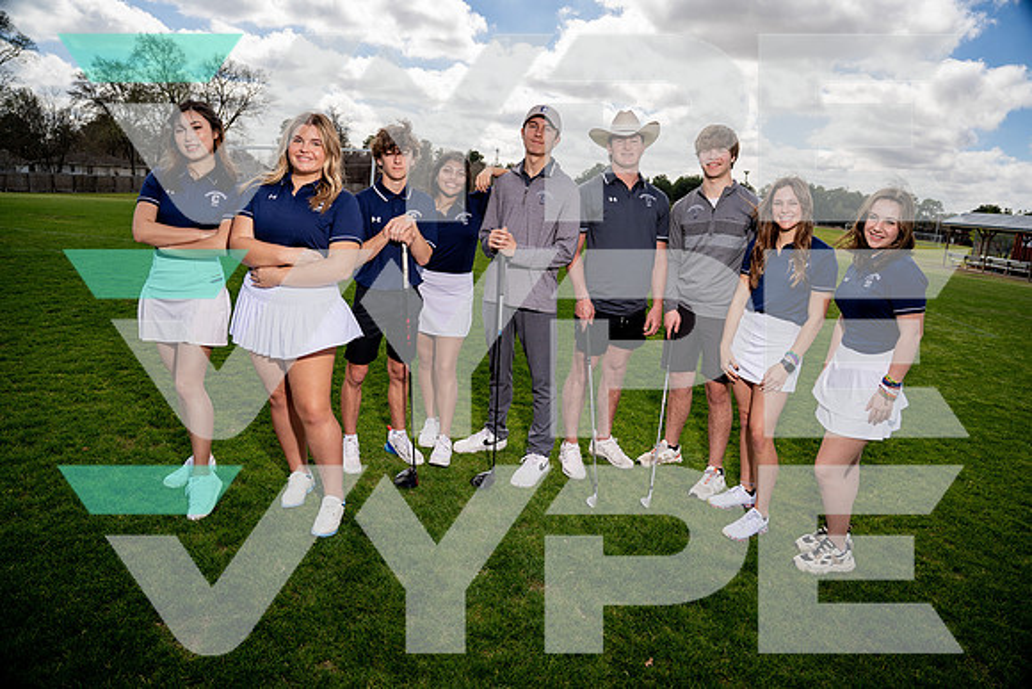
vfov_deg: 59.5
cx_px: 516
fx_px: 602
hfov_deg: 81.2
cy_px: 344
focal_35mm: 21
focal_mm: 21
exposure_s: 1/1000
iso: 100
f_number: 4
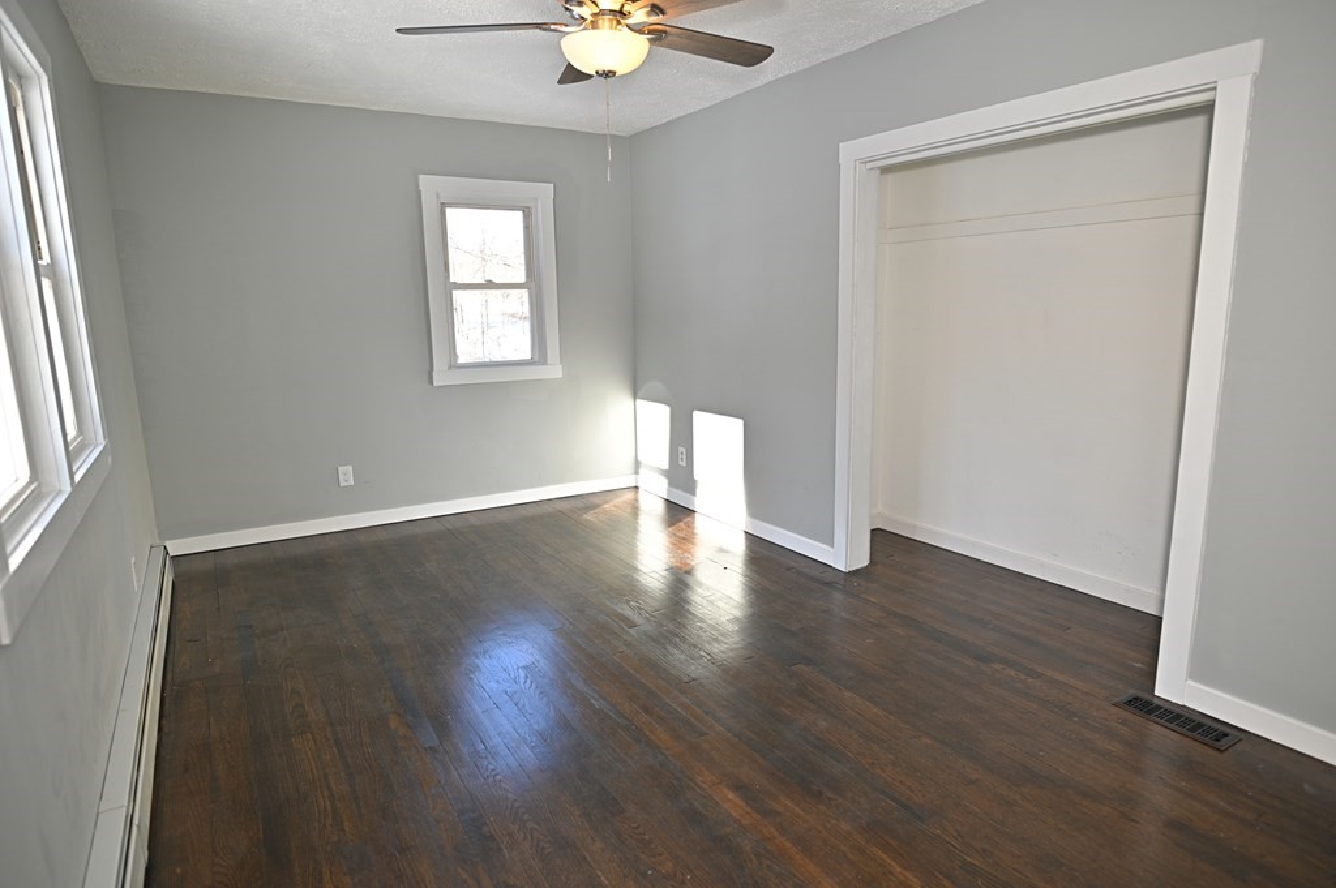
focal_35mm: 20
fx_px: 742
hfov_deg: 84.0
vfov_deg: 61.8
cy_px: 444
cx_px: 668
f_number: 2.8
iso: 400
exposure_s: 1/400
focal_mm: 20
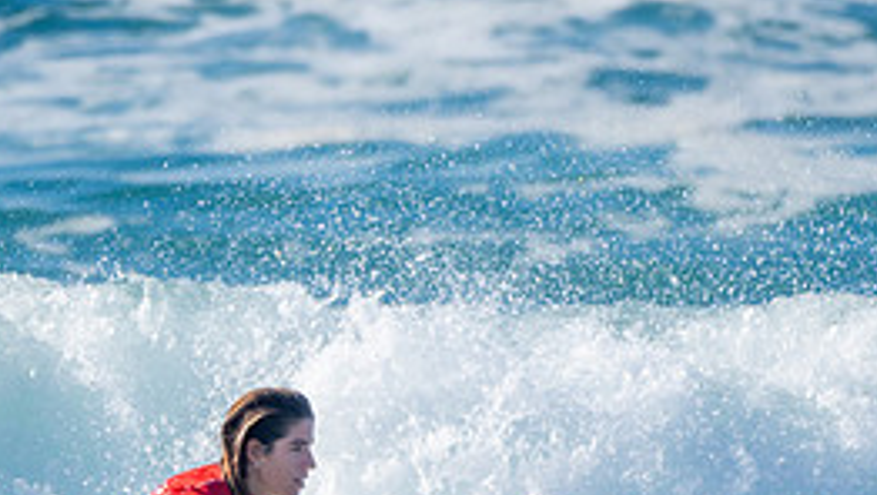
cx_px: 281
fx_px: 40458
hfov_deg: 1.2
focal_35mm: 1738
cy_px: 630
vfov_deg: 0.7
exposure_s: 1/1250
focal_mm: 500
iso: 200
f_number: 5.6
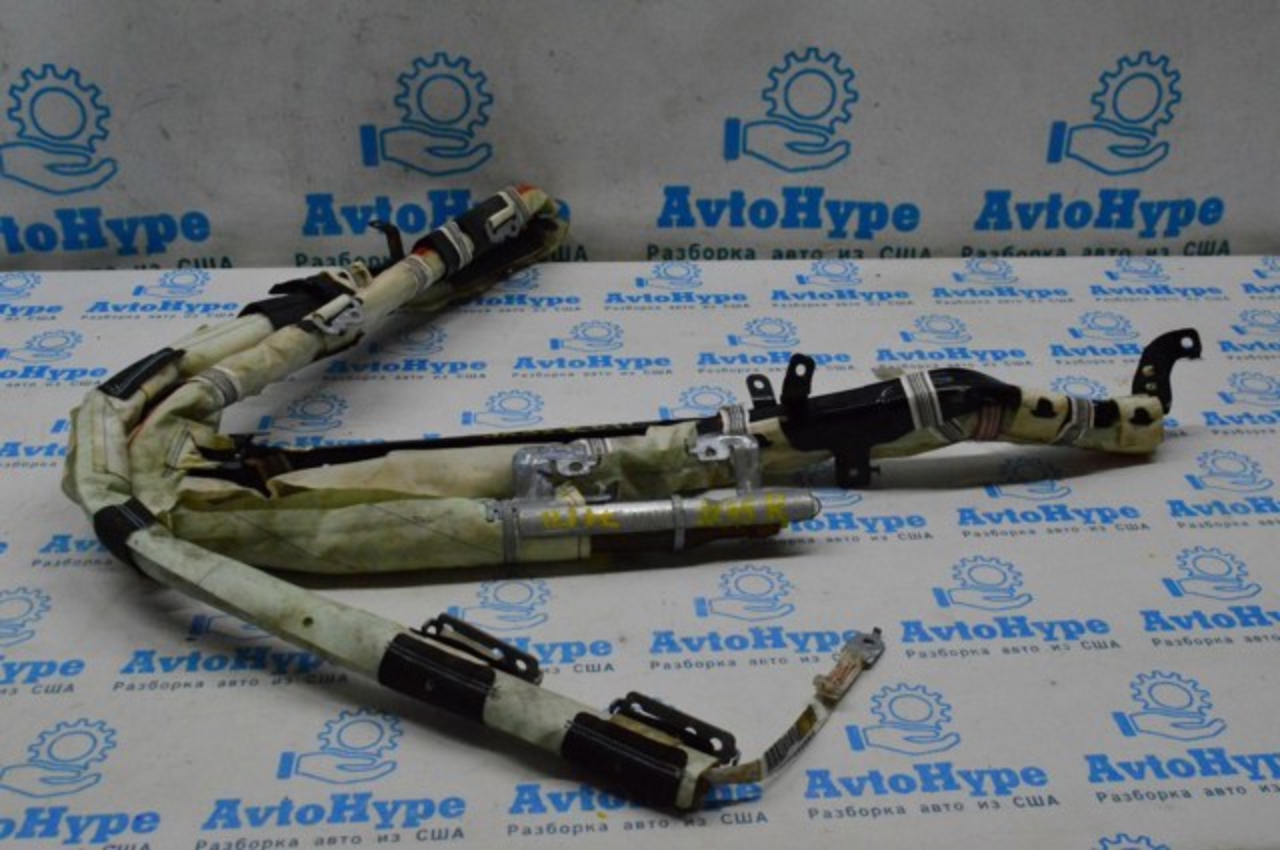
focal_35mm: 39
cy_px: 425
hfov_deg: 49.6
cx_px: 640
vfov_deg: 34.1
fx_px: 1385
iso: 6400
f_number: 10
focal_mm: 26
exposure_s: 1/400
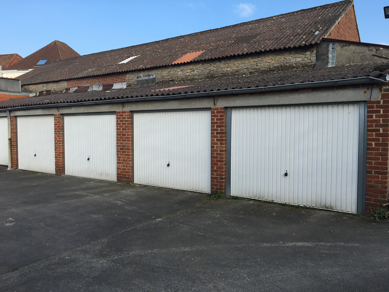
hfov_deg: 61.7
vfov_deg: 48.2
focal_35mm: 29
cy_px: 146
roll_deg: -0.5
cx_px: 194
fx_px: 326
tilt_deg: -0.6
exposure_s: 1/801
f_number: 2.2
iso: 25
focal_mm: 4.15
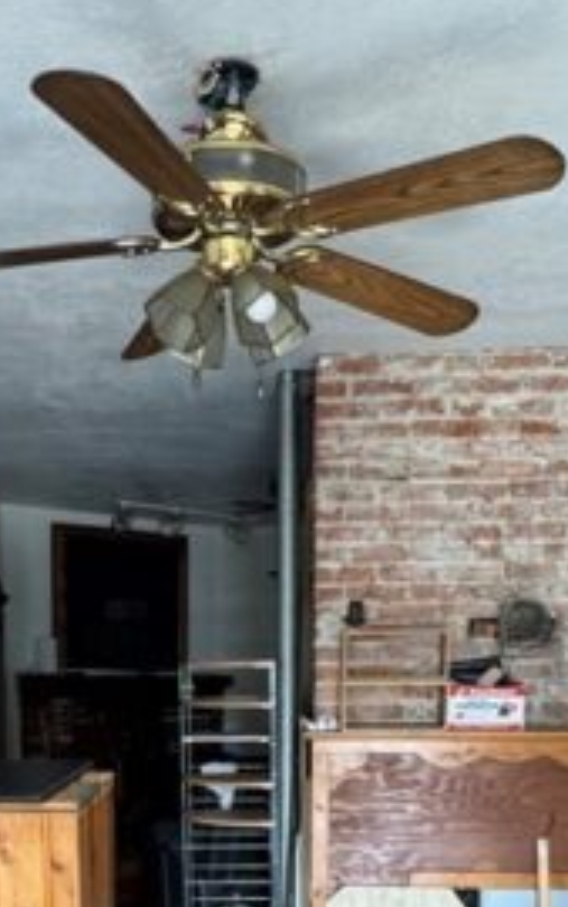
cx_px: 229
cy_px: 826
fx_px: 1089
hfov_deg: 29.2
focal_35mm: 44
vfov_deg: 41.5
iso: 320
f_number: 2.2
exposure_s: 1/60
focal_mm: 2.22
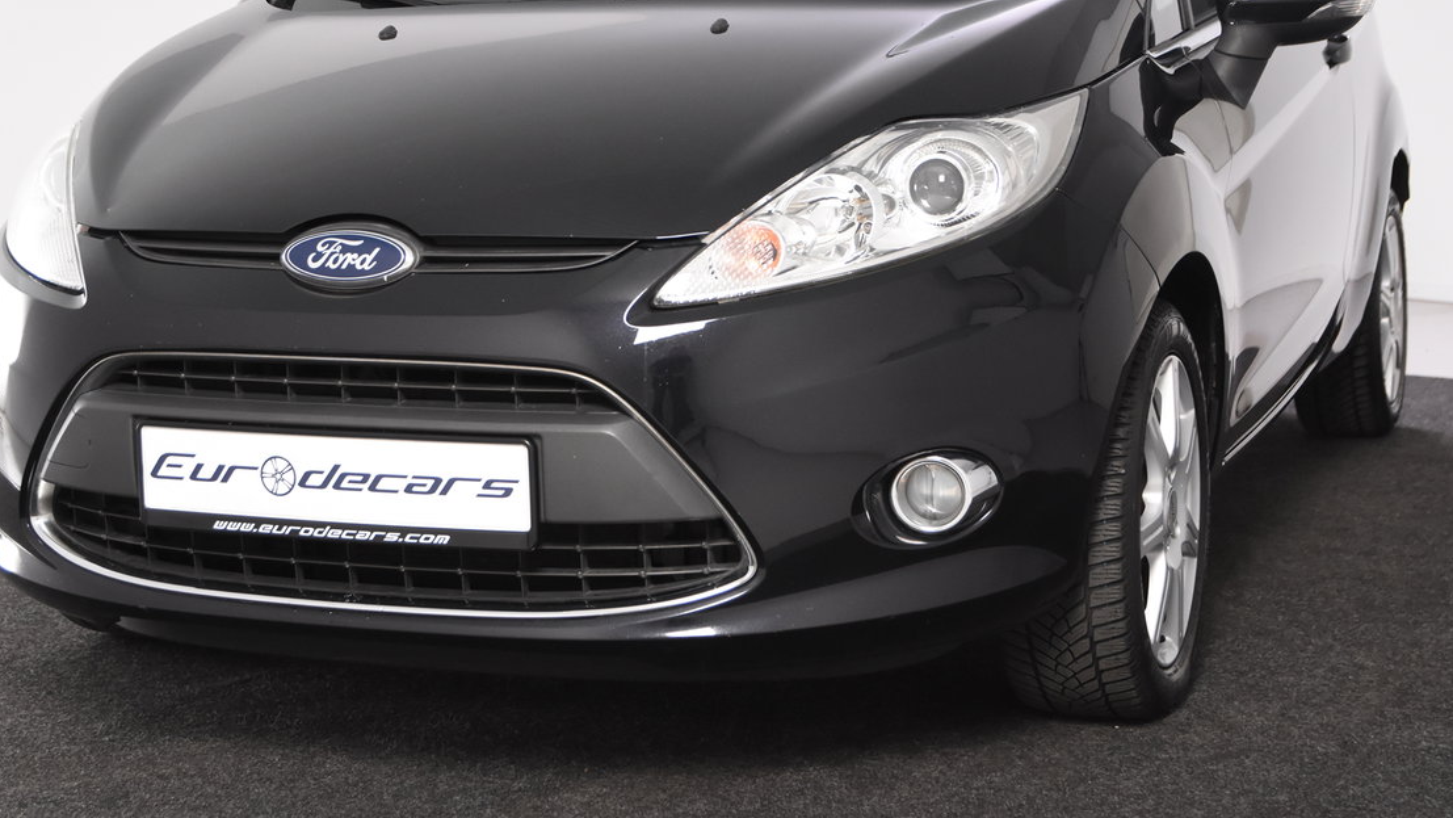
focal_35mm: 69
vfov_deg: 17.5
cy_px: 307
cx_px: 668
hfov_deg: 30.6
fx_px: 2659
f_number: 4.5
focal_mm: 38
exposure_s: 1/80
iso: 1600
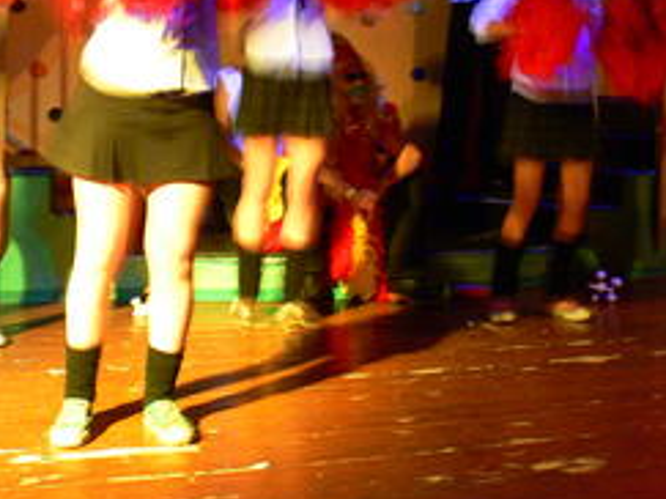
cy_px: 77
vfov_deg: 21.2
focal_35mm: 68
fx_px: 1308
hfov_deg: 28.5
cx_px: 403
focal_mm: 7.4
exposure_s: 1/5
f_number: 2.8
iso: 100
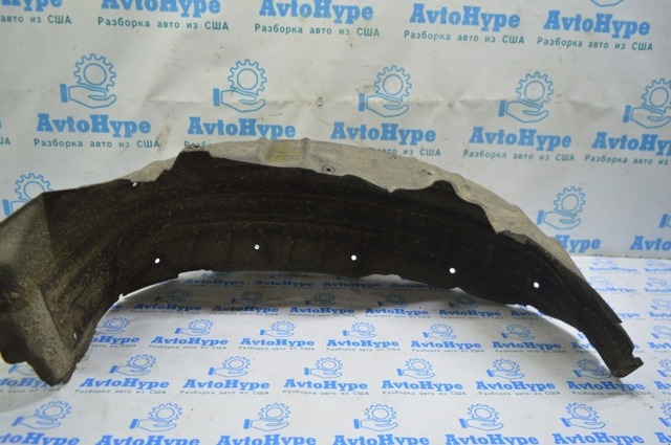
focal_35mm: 27
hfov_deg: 67.4
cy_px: 222
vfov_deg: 47.8
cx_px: 336
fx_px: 503
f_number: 3.5
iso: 400
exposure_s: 1/40
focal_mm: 18
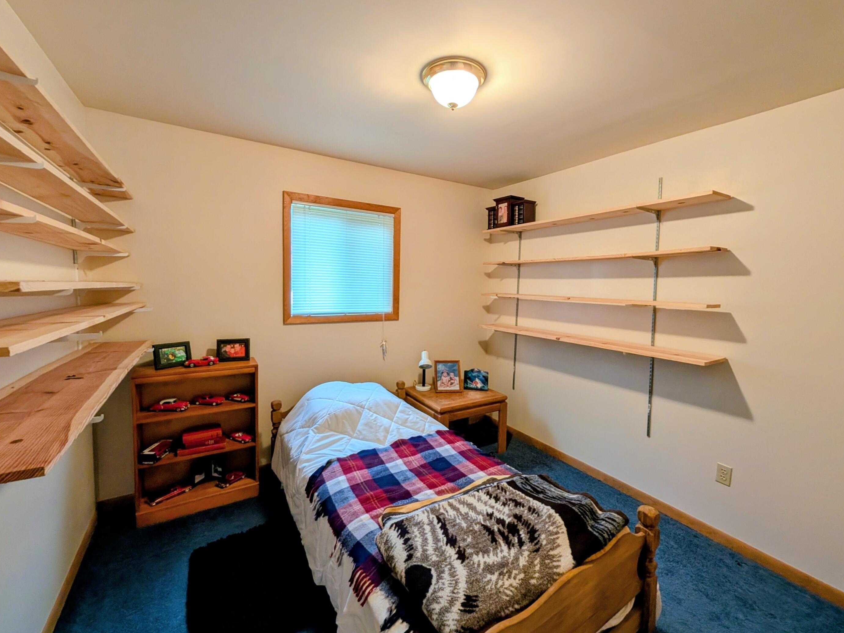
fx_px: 317
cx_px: 423
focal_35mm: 13
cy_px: 305
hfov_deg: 106.2
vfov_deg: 89.9
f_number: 1.7
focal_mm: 2.02
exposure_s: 1/60
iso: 110
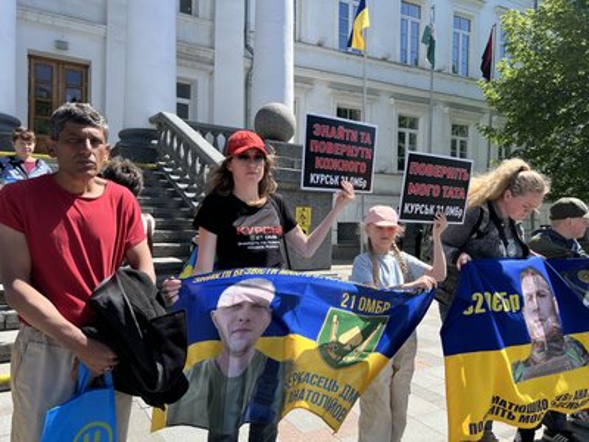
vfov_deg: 53.1
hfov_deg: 67.3
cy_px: 221
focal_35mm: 26
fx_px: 442
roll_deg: -0.6
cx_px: 294
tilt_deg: -0.5
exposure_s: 1/2299
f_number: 1.5
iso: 50
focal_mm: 5.7
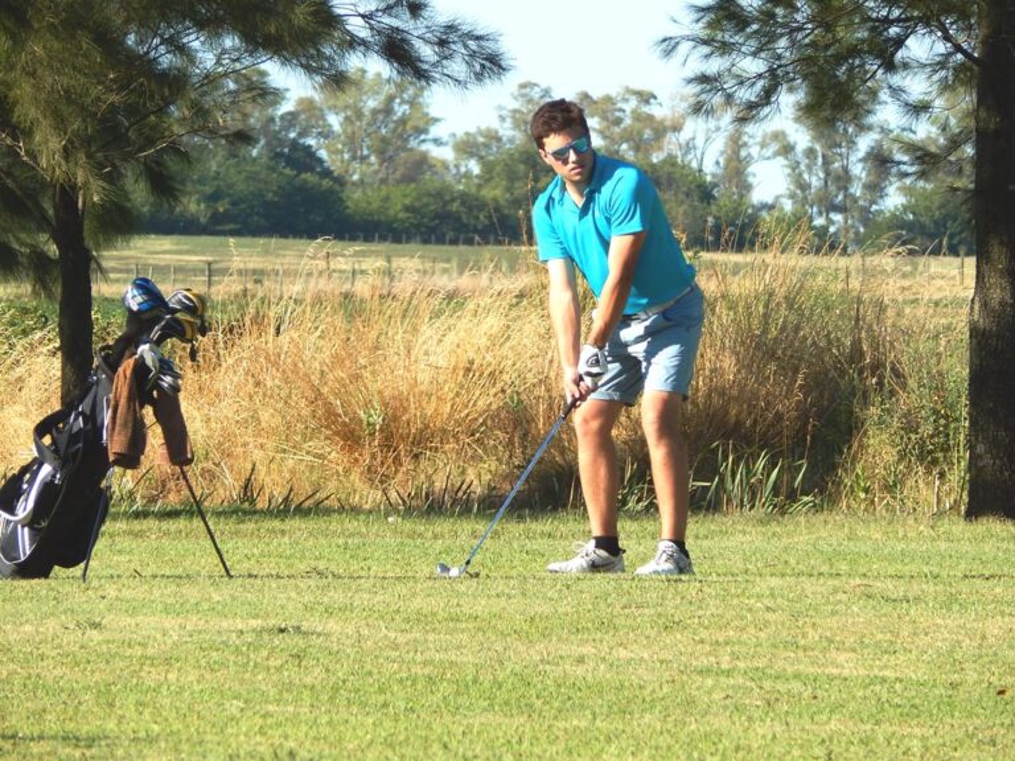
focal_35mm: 493
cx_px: 508
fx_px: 14456
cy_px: 380
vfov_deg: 3.0
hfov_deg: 4.0
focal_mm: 88.6
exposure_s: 1/400
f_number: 5.8
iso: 125
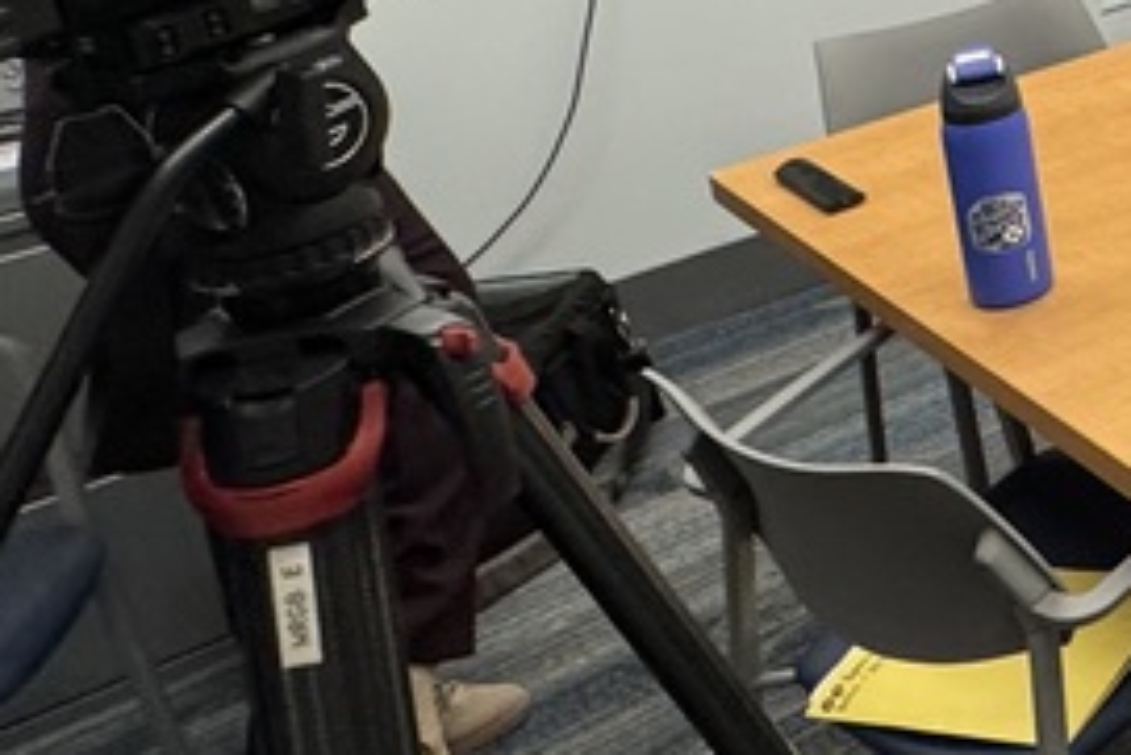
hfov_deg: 27.0
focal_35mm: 55
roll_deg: +3.3
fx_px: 1729
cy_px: -92
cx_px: 1649
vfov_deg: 23.1
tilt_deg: -15.4
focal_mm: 2.22
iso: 320
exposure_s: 1/71
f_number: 2.2
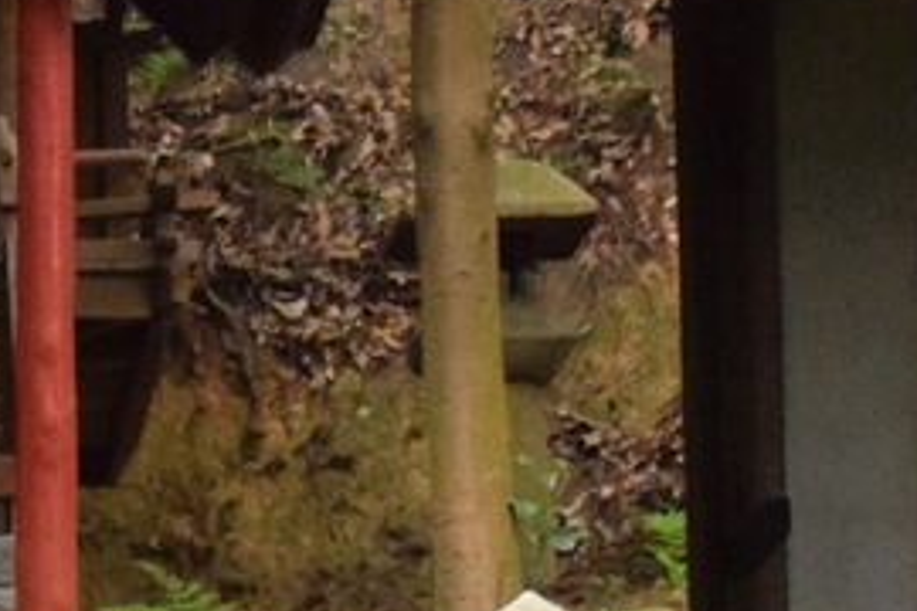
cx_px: -187
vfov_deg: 6.4
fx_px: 5425
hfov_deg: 9.5
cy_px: 655
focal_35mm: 213
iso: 6400
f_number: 9
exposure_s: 1/100
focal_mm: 32
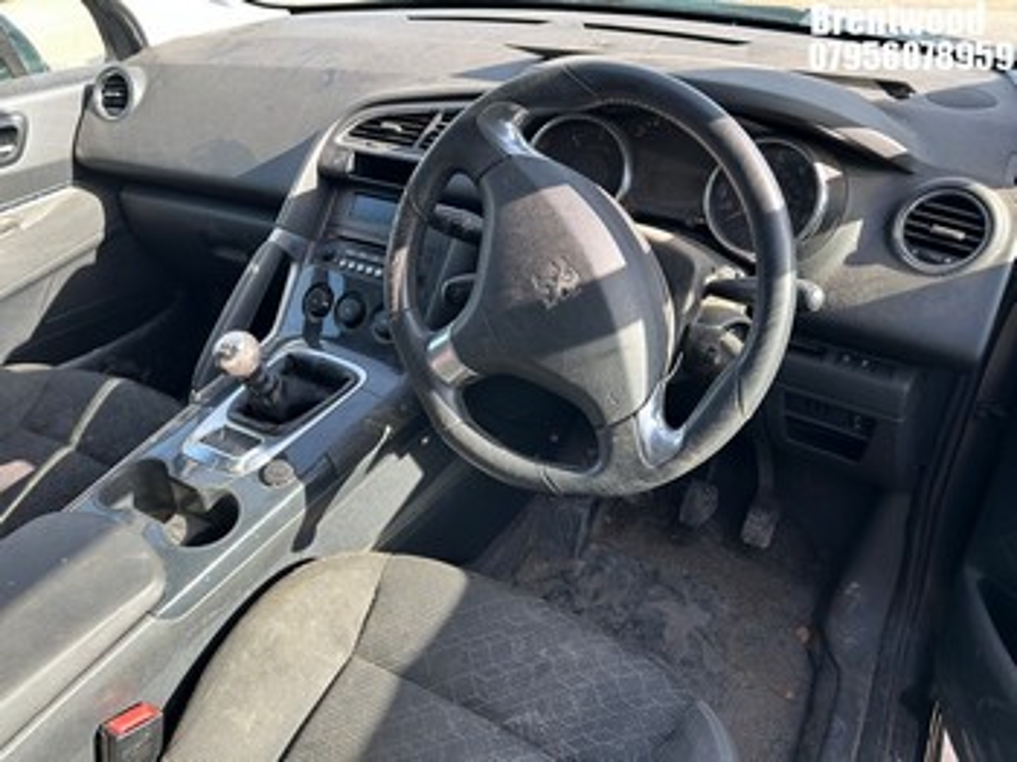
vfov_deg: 53.0
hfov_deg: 67.3
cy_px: 381
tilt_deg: -35.7
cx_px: 508
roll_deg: +6.1
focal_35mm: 26
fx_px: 763
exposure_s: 1/183
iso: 40
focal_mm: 5.7
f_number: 1.5
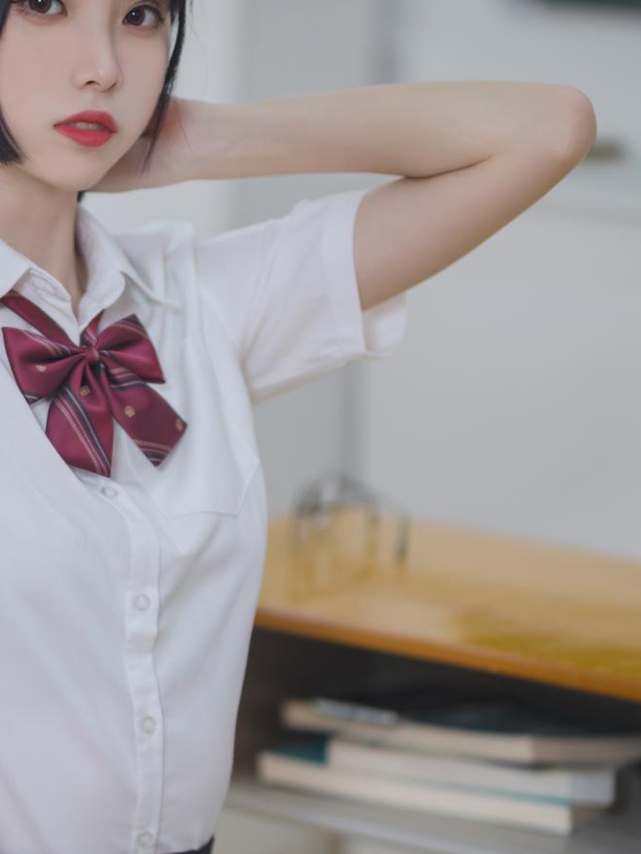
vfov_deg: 10.1
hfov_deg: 7.6
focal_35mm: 196
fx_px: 4837
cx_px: 112
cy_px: 482
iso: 400
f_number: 1.4
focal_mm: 85
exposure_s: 1/200
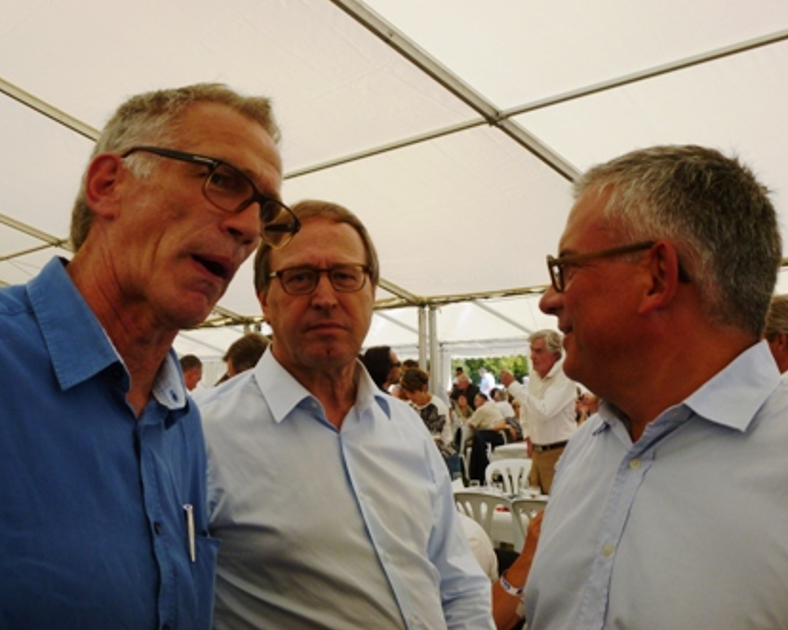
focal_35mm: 38
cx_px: 381
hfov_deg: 47.9
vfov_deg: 39.1
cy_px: 314
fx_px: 886
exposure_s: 1/320
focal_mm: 6.5
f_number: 3.6
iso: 100
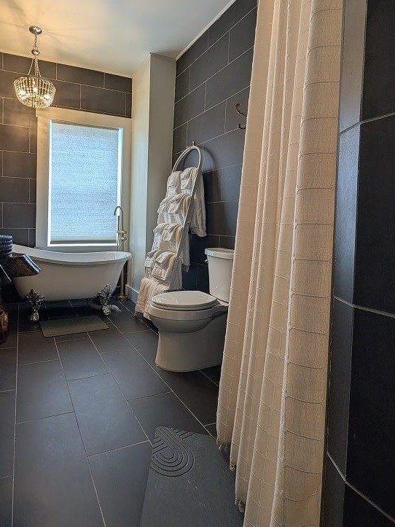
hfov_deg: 71.6
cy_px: 233
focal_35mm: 17
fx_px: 259
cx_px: 120
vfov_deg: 90.7
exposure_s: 1/176
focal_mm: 2.02
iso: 49
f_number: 1.7
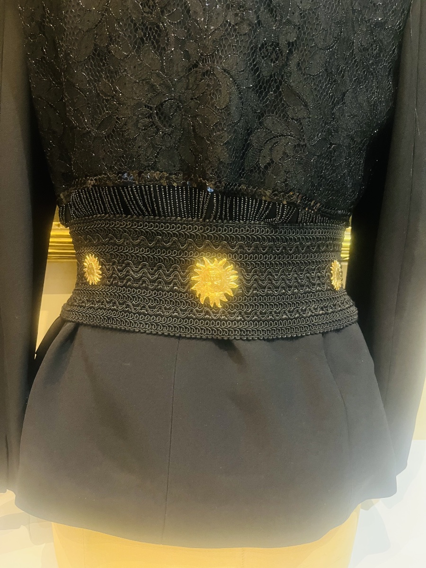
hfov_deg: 53.1
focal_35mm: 26
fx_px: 427
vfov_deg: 67.3
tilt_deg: -8.7
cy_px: 284
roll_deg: -0.5
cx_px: 213
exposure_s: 1/25
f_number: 1.6
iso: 640
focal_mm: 5.1
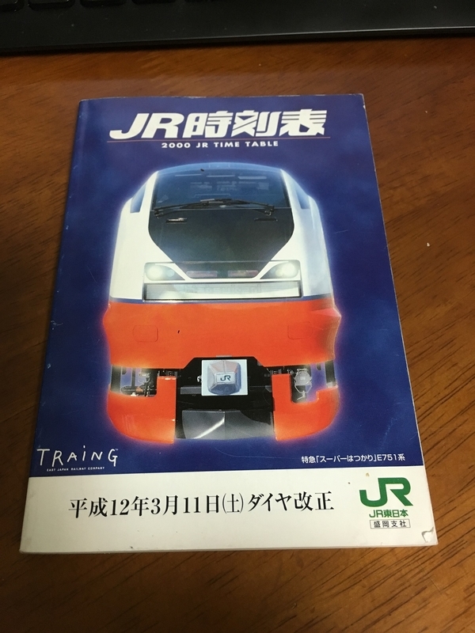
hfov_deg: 48.2
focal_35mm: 29
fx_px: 531
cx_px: 238
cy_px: 316
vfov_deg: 61.7
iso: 160
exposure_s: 1/30
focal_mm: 4.15
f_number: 2.2
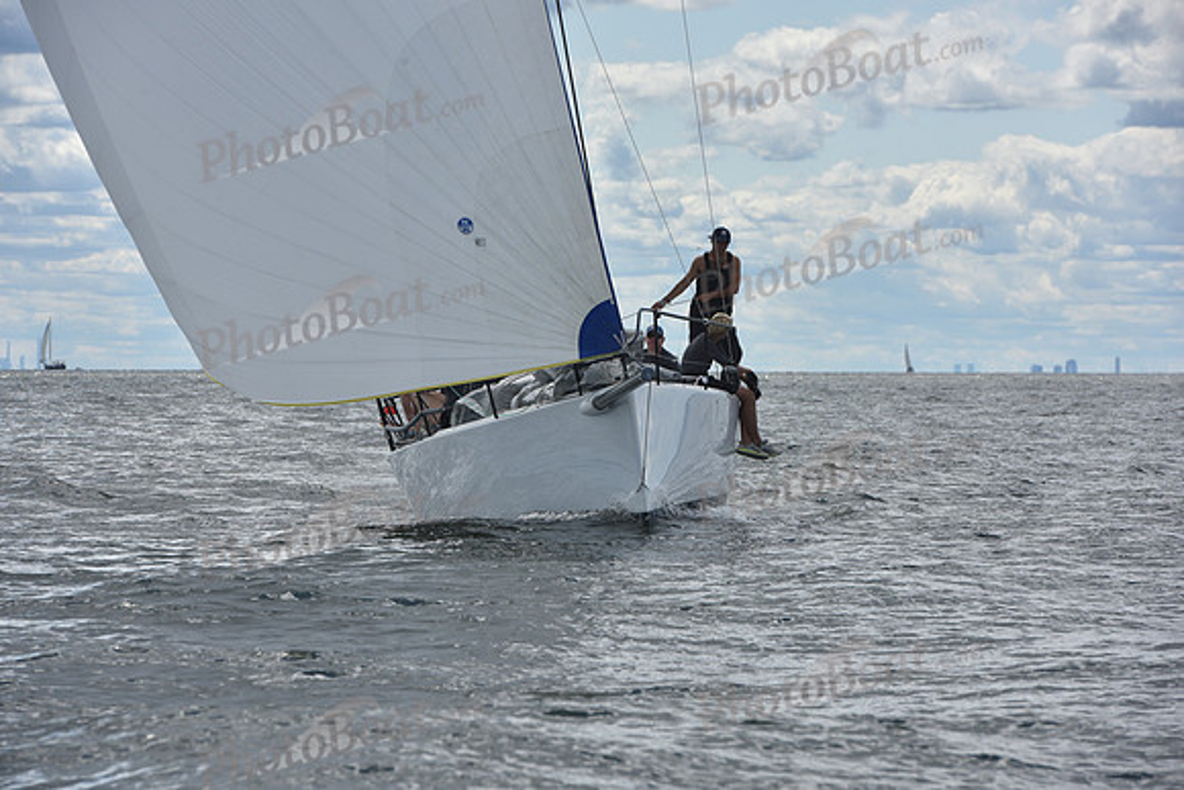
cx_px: 592
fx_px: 6579
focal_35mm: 200
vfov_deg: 6.9
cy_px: 395
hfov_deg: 10.3
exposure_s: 1/800
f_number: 11
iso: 250
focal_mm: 200
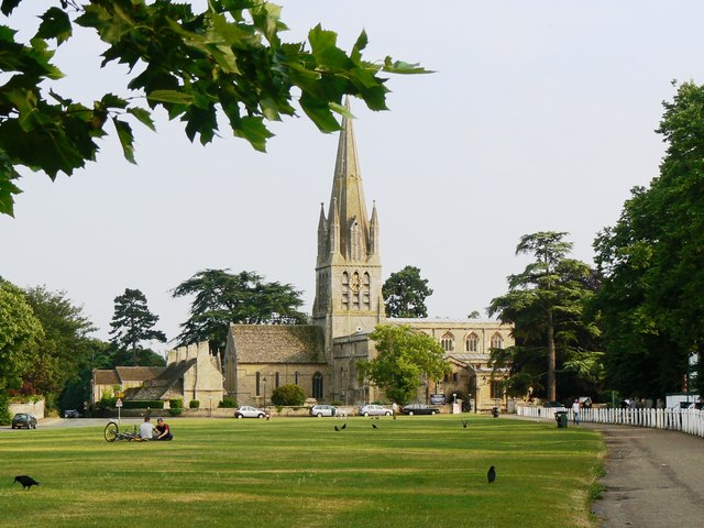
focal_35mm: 74
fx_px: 1505
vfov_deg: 19.9
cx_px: 352
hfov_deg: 26.3
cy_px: 264
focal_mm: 12.4
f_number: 5.6
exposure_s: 1/250
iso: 80
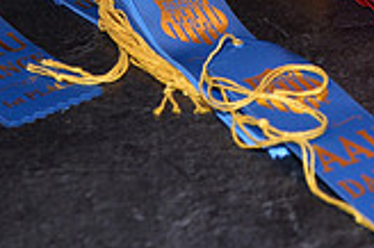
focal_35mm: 113
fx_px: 1173
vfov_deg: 11.8
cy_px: -76
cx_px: 426
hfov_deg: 17.4
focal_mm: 32
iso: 2000
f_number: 5
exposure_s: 1/250
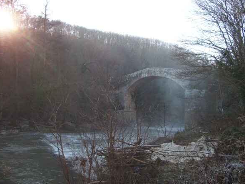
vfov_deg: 39.7
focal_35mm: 36
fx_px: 255
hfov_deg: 51.3
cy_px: 93
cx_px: 122
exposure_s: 1/125
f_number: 3.1
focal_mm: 6.3
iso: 80
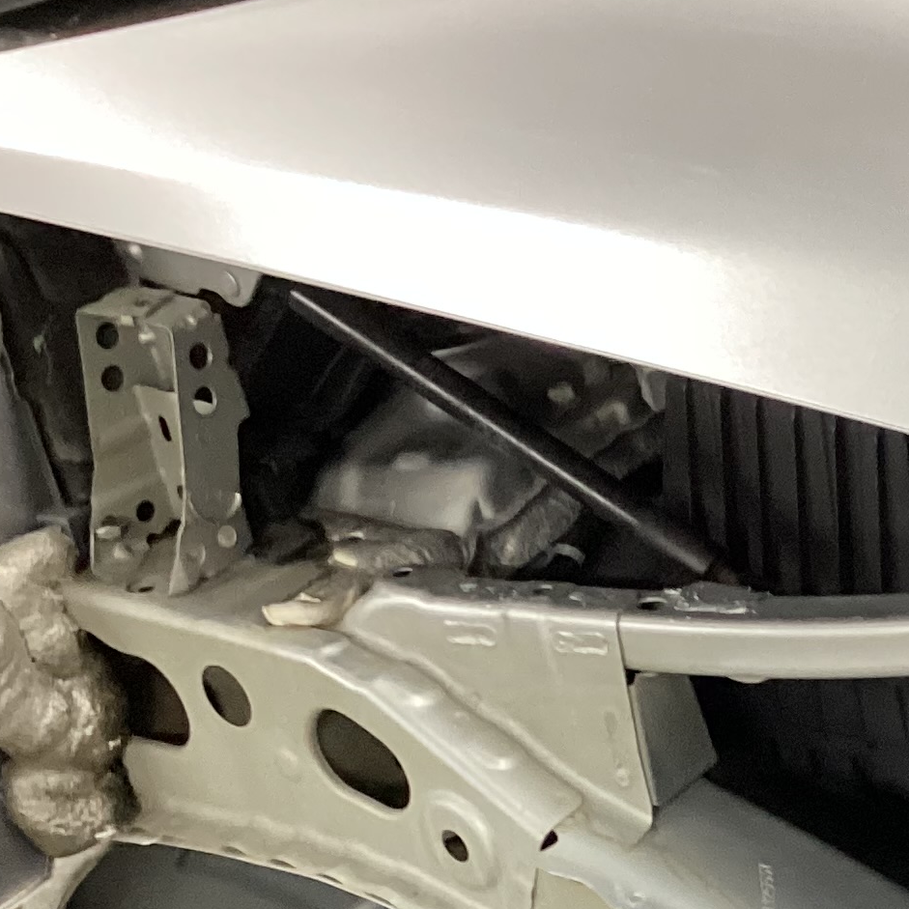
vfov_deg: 17.5
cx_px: 1069
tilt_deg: -34.0
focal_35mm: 95
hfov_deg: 17.5
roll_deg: +10.6
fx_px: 2822
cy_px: 1060
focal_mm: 3.3
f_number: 2.4
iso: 250
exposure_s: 1/33
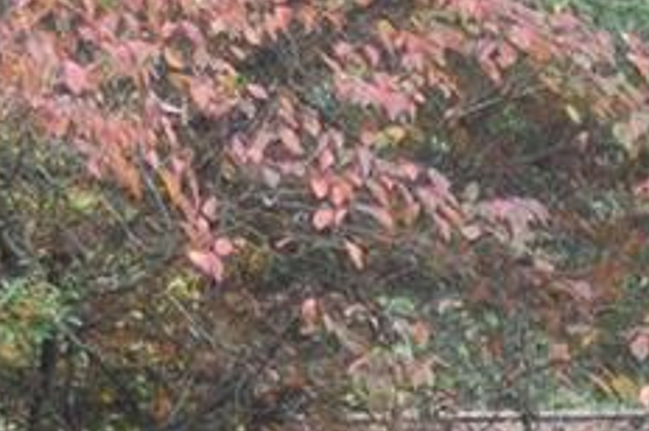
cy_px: 758
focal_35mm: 252
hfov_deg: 8.1
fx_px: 4537
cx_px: 906
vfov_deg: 5.4
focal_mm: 38
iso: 400
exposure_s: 1/60
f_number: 5
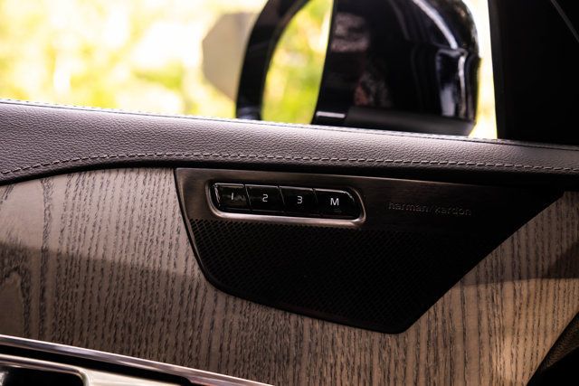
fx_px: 643
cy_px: 193
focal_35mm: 40
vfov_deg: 33.4
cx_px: 290
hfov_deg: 48.4
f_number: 5
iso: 1000
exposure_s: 1/200
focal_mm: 40
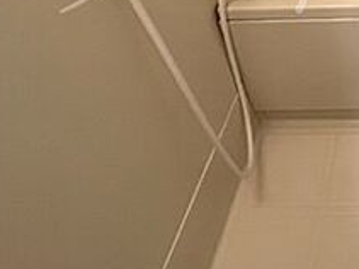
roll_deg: +1.4
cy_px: -22
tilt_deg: -36.3
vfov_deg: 33.9
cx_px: 412
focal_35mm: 37
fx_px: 384
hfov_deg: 39.2
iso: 200
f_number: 1.8
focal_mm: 1.57
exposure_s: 1/60
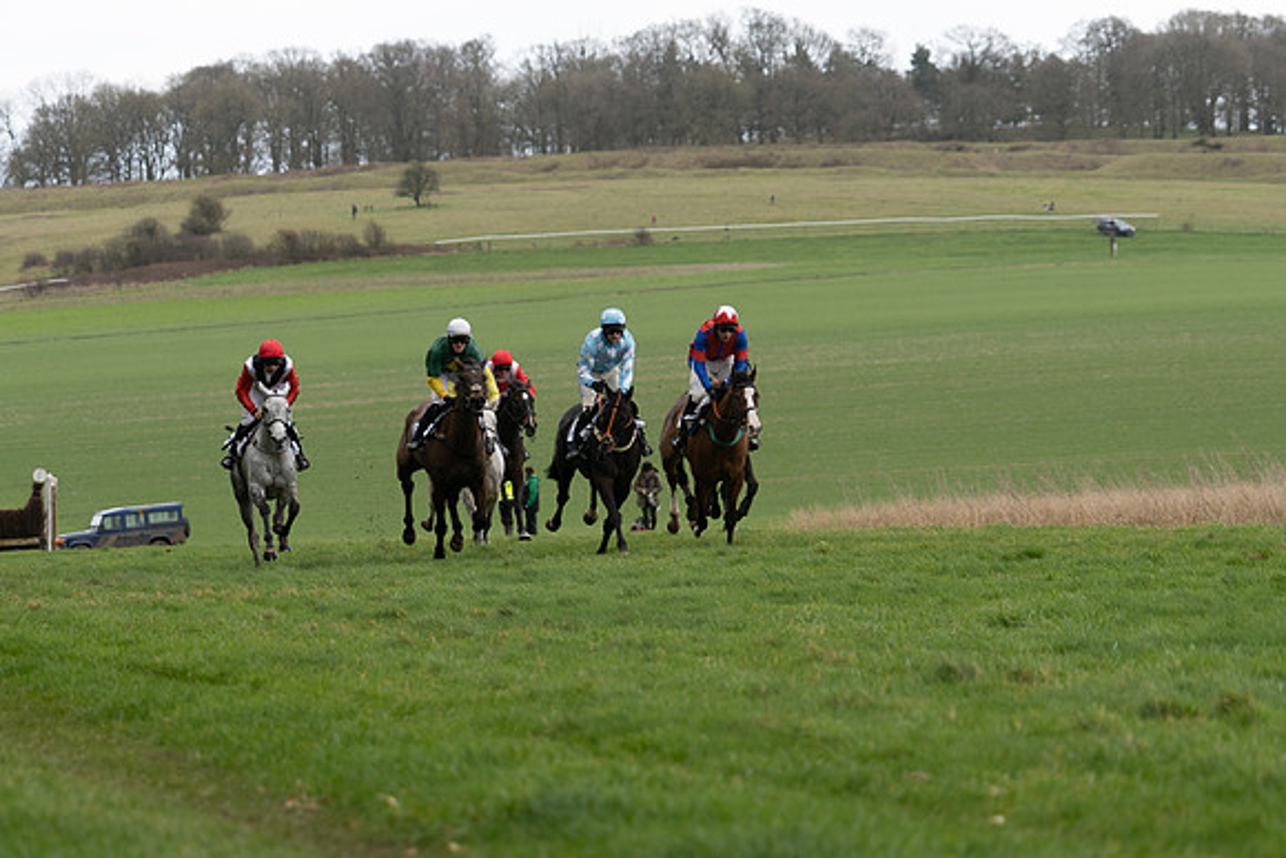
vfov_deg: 7.5
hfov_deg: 11.2
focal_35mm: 183
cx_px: 643
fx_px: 6538
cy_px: 429
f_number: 4
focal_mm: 122
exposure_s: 1/1000
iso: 500
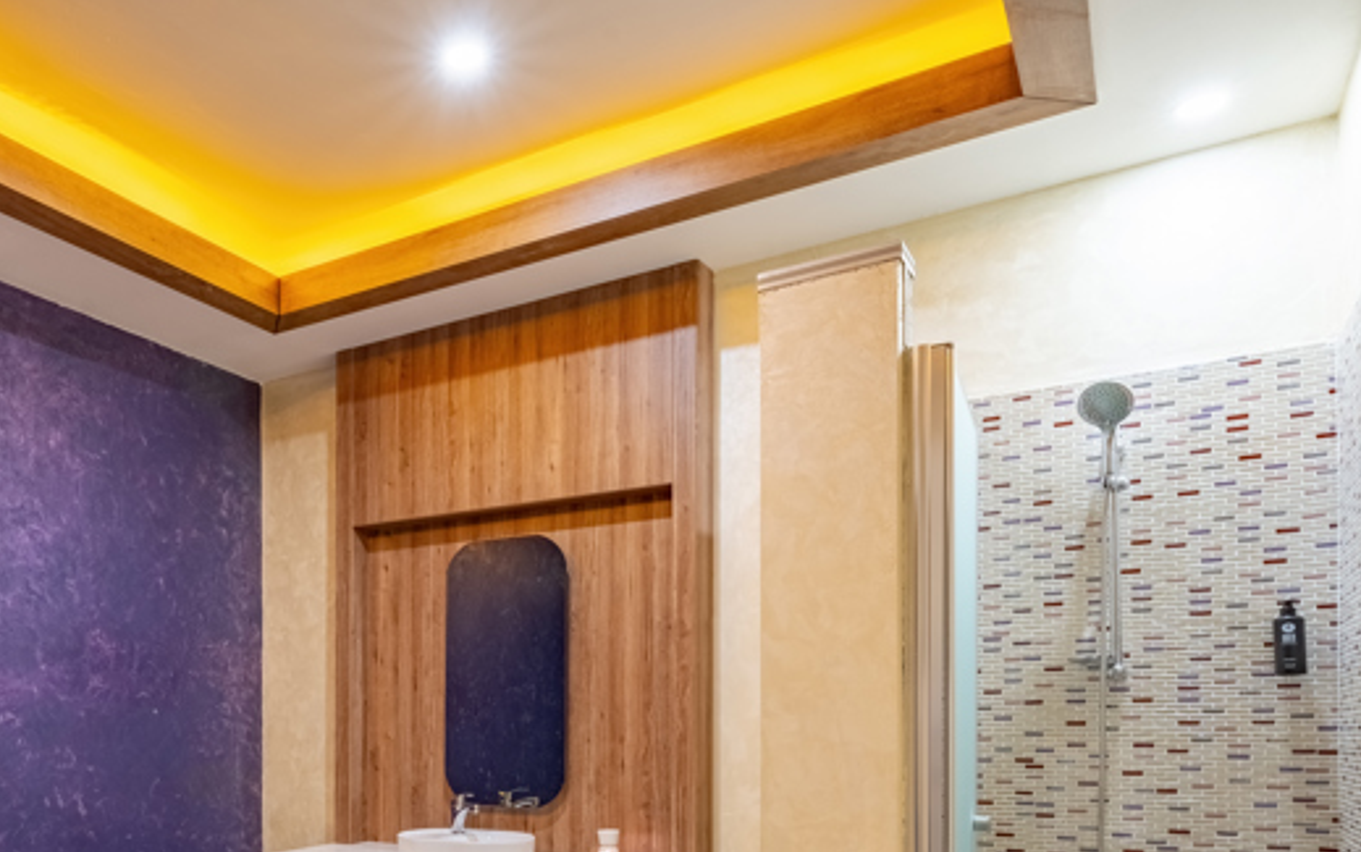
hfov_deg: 63.1
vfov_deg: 42.0
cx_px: 365
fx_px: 1039
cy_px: 720
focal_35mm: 28
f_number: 11
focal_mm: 17
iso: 320
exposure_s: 1/2.5
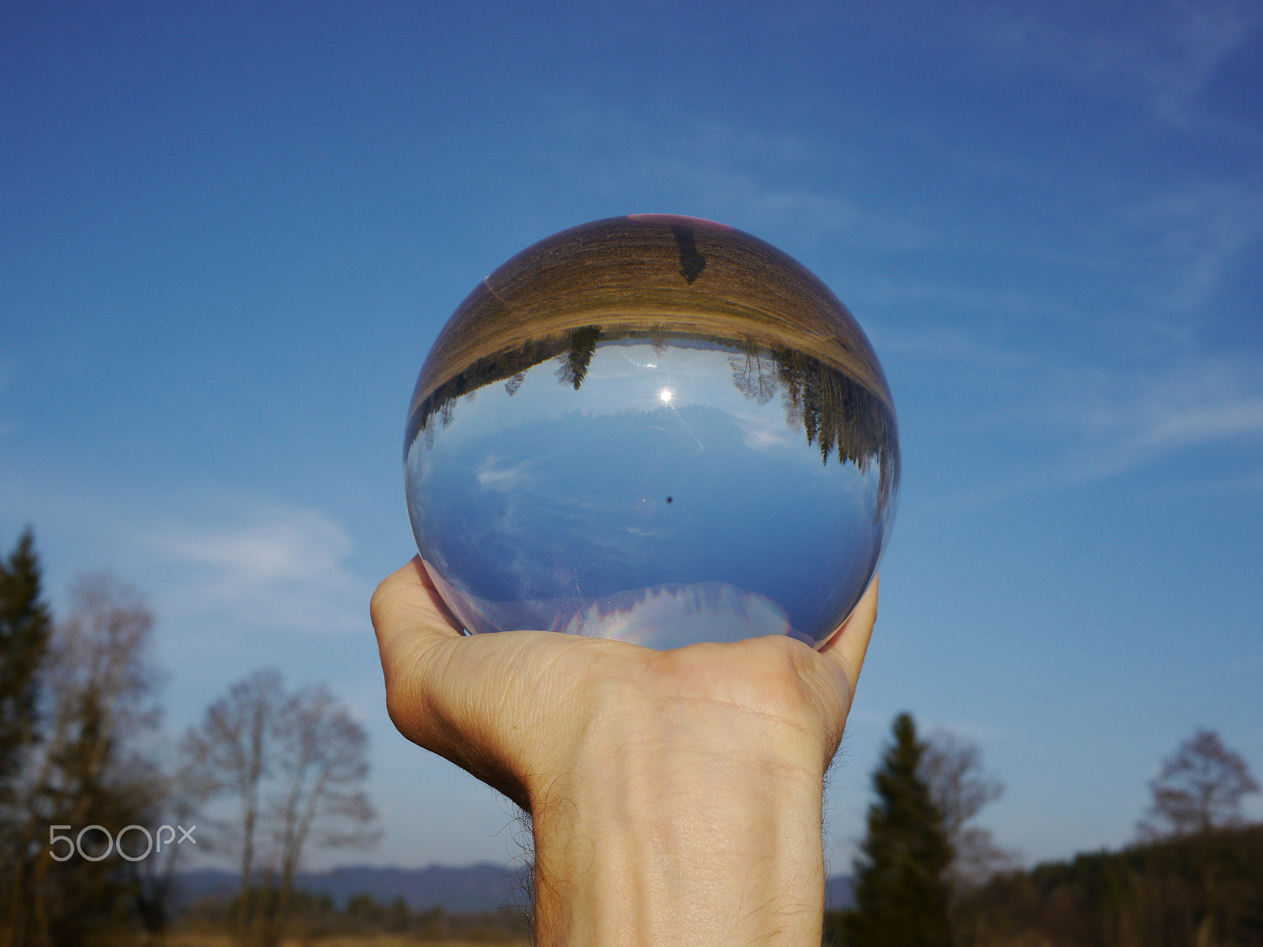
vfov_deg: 36.0
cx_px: 632
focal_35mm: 40
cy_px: 474
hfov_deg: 46.8
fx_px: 1459
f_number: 8
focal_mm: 20
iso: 160
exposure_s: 1/400
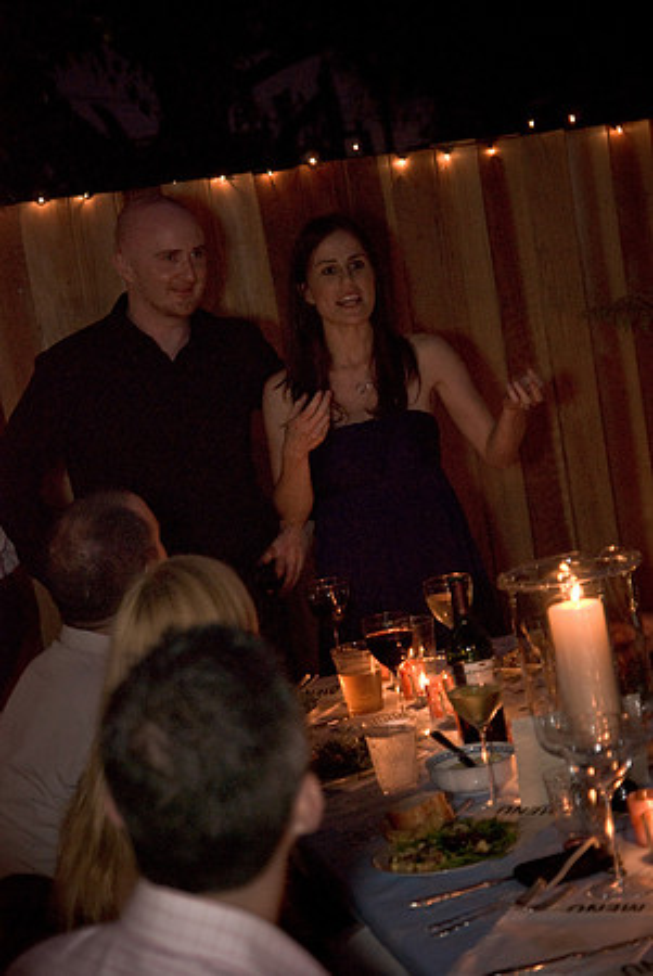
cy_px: 488
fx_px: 2036
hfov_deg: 18.2
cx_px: 326
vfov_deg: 27.0
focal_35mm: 75
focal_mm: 50
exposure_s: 1/60
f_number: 2.8
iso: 1000
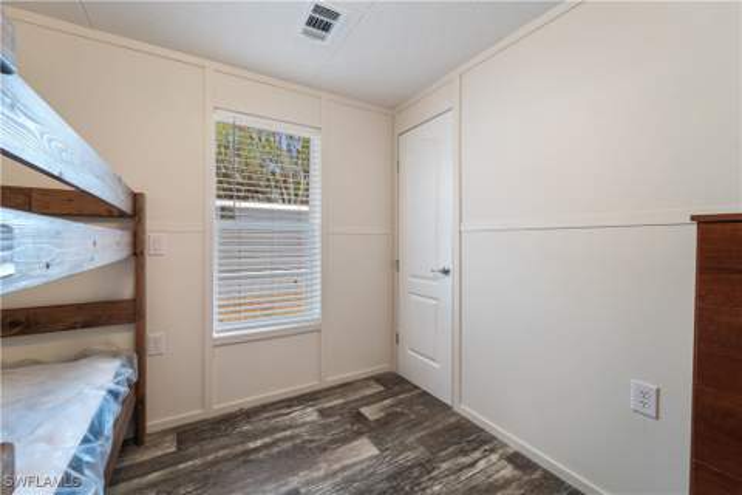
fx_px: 289
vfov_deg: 81.2
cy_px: 248
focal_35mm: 14
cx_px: 371
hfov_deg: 104.3
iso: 800
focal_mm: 14
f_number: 8
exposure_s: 1/5
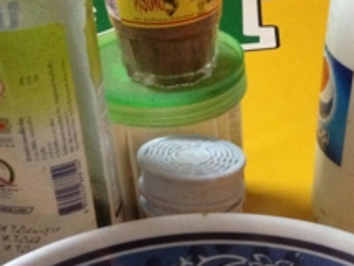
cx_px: 299
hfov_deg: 19.7
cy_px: 347
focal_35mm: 98
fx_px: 1003
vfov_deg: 14.5
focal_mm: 4.28
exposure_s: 1/15
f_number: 2.4
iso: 400
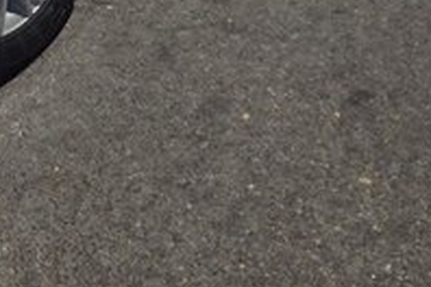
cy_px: -171
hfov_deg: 16.1
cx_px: -250
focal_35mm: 114
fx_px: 1365
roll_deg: +8.3
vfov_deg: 11.4
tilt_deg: -27.1
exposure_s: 1/1412
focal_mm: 3.3
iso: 25
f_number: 2.4
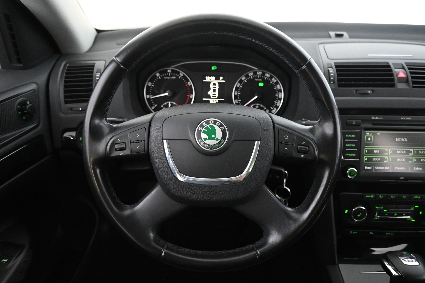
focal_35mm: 26
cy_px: 142
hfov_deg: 70.4
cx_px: 212
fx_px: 301
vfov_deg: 50.4
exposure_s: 1/25
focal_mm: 17
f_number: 3.5
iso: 5000
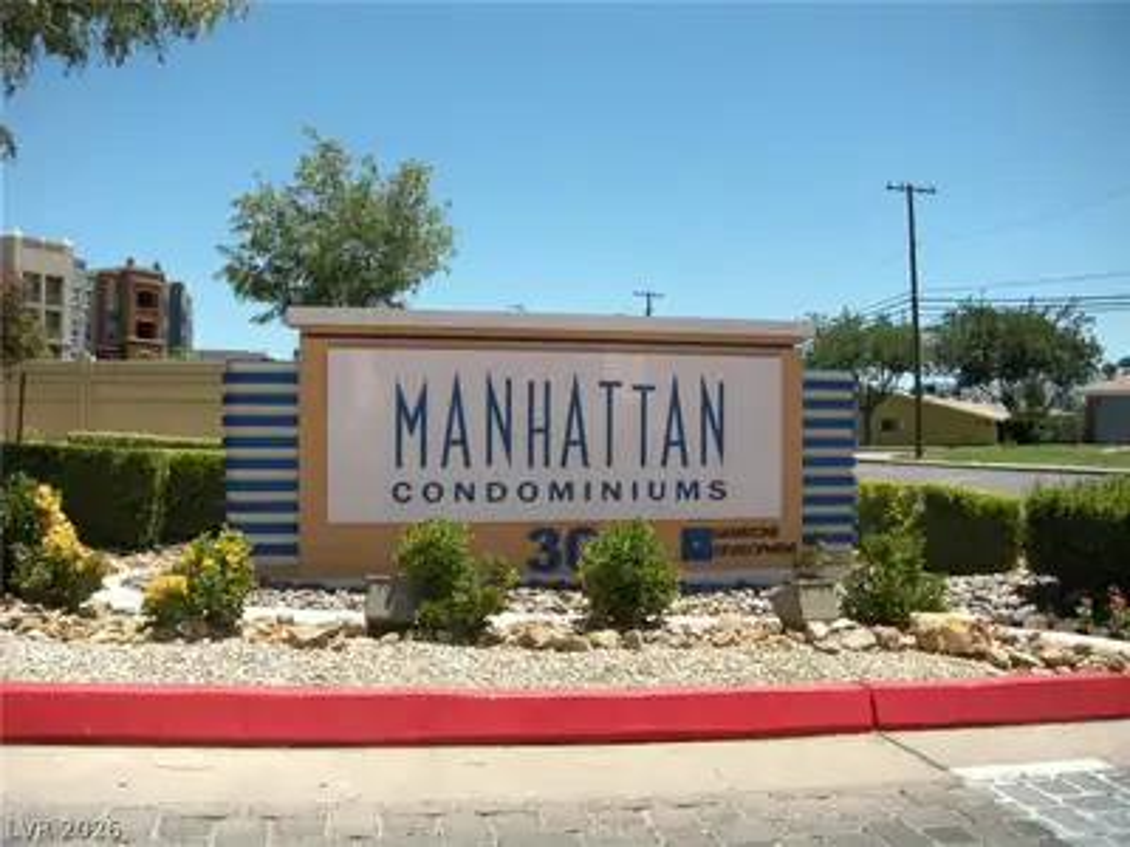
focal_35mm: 35
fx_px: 1143
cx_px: 565
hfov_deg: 52.6
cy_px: 424
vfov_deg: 40.7
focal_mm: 5.9
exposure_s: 1/730
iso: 89
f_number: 3.8
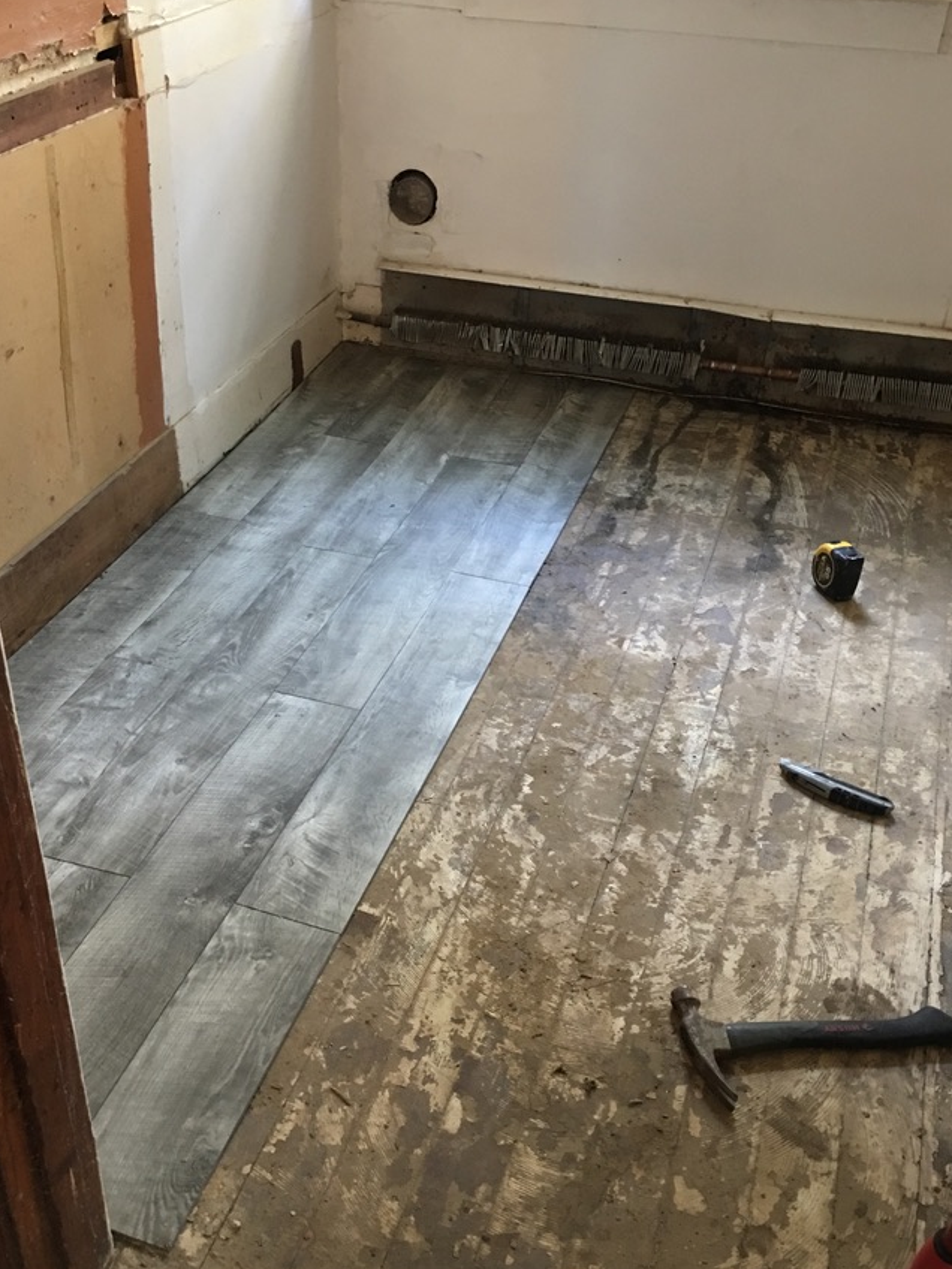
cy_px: 687
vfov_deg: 52.6
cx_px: 401
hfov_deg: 40.6
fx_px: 1283
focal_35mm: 35
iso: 100
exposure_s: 1/10
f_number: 2.2
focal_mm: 4.15
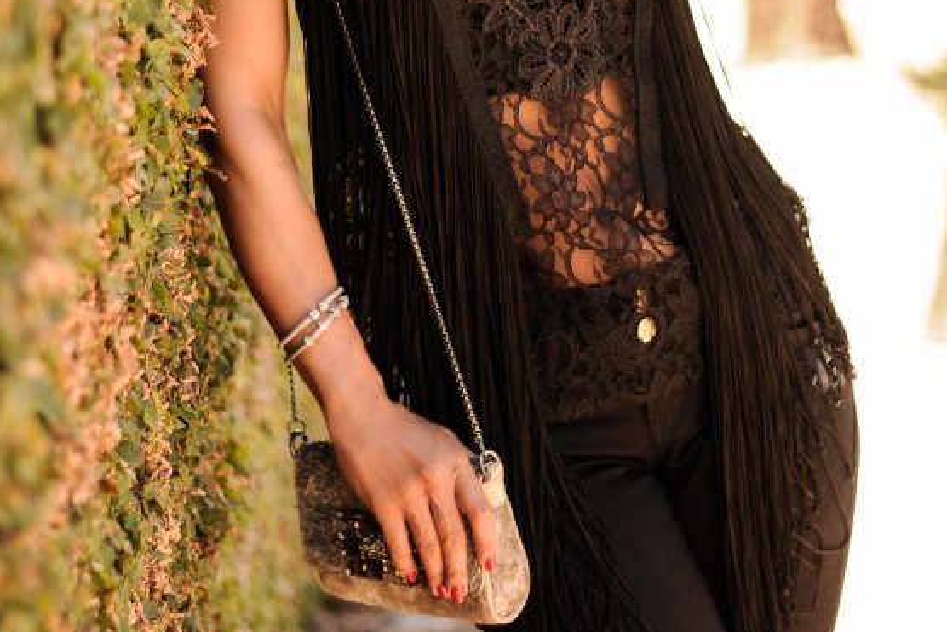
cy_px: -78
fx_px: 3631
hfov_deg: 14.9
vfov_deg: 9.8
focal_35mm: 138
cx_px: 545
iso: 320
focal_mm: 50
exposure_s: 1/1250
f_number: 1.8
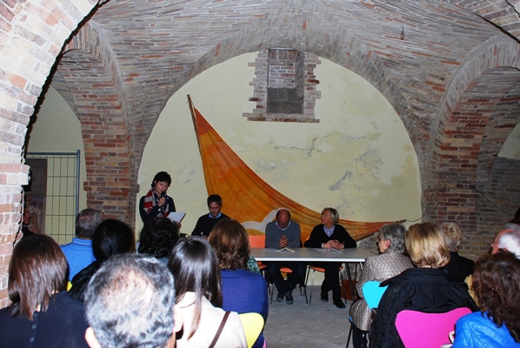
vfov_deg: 43.7
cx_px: 260
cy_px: 174
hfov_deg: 61.9
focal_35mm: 30
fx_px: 434
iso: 200
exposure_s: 1/60
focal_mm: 20
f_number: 3.8
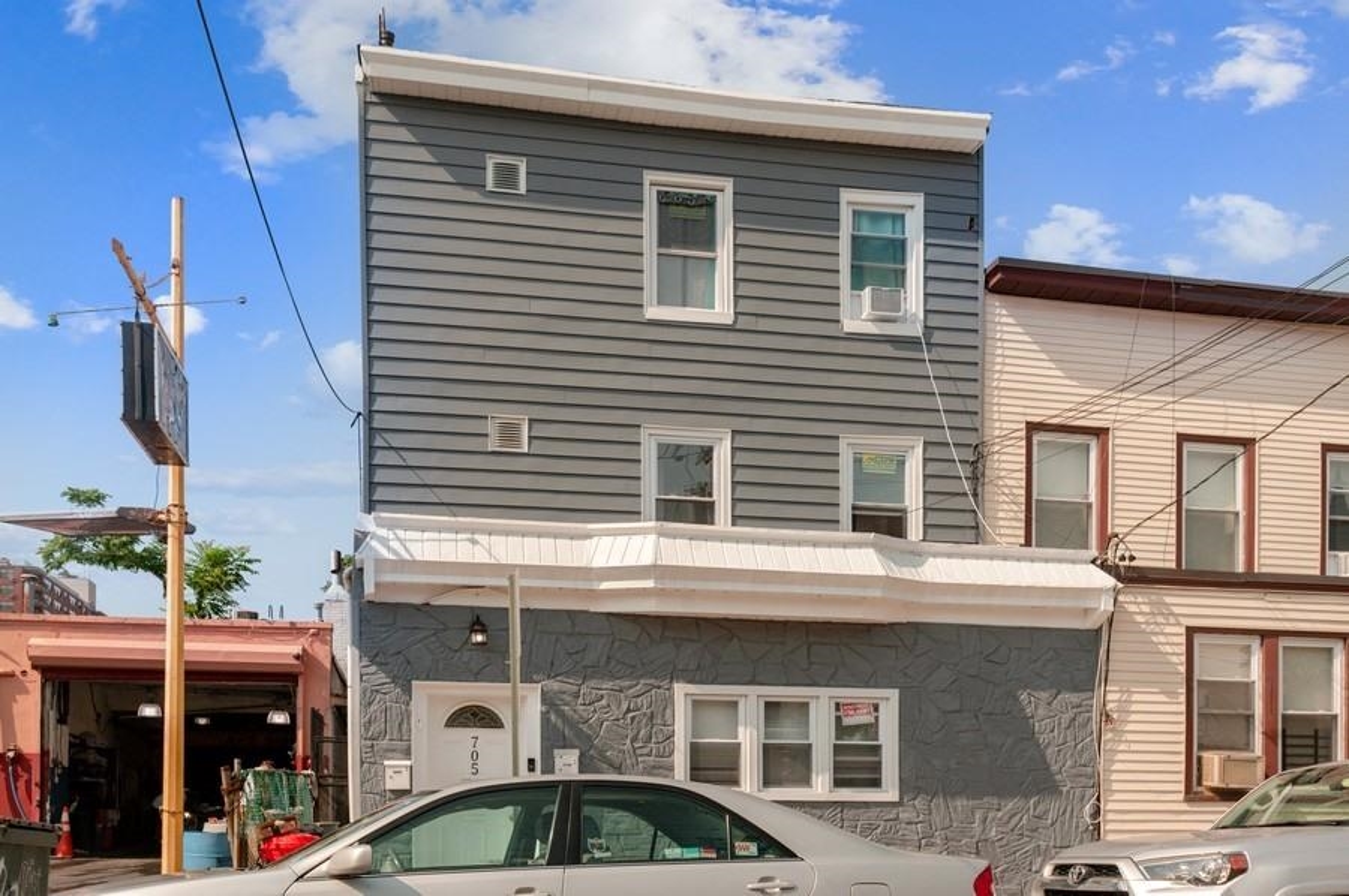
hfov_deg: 62.0
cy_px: 448
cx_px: 674
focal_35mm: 30
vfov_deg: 43.5
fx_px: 1123
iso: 200
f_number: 8
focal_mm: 30
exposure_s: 1/800
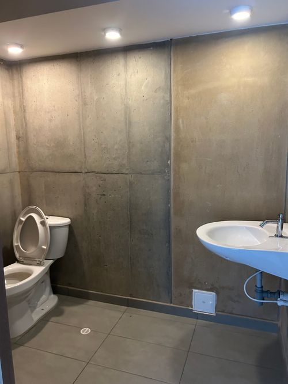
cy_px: 192
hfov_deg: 53.0
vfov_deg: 67.3
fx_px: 289
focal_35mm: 26
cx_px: 144
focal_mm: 5.7
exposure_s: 1/60
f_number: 1.5
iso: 500
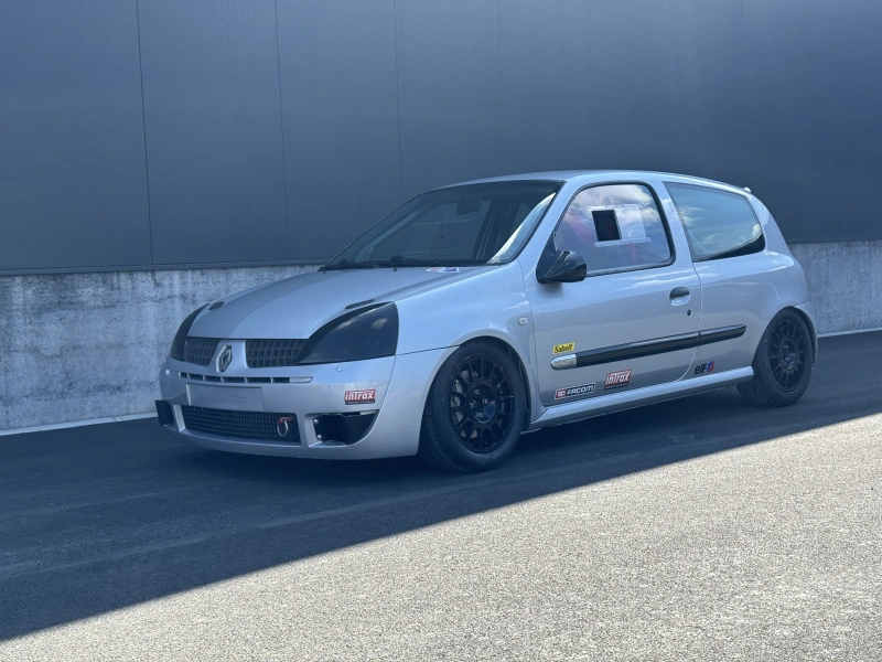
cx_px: 441
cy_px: 331
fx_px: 1223
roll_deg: +1.5
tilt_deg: -3.2
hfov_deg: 39.7
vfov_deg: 30.3
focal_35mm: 48
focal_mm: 6.76
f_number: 1.78
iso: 64
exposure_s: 1/1490
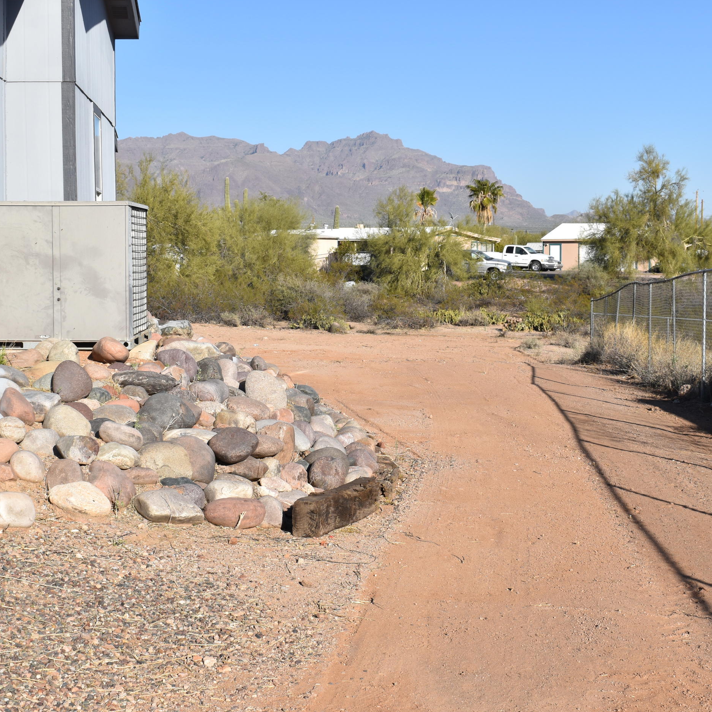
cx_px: 339
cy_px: 377
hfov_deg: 30.0
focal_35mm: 57
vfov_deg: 30.0
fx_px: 1326
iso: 100
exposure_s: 1/250
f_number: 8
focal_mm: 28
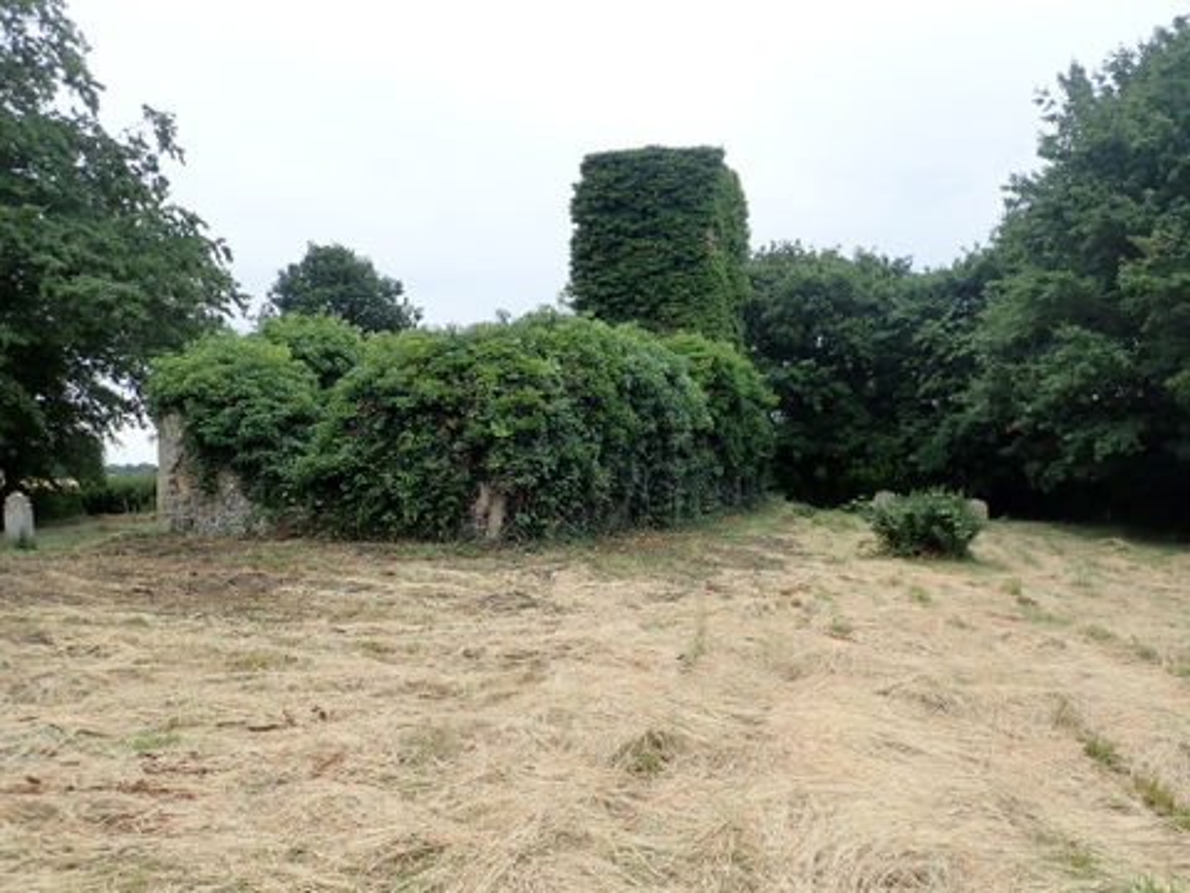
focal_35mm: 25
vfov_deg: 54.9
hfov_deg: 69.4
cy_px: 446
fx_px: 859
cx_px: 595
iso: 100
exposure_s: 1/400
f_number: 2.8
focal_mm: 4.5
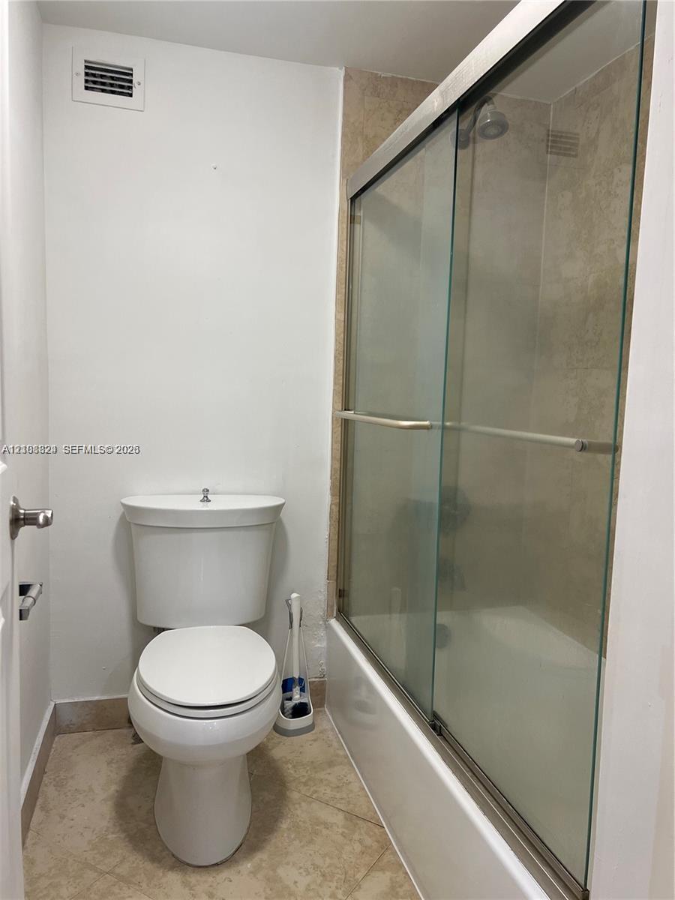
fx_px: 676
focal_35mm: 26
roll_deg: -3.2
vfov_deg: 67.3
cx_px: 338
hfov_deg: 53.1
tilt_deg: -6.1
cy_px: 450
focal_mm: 5.7
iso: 64
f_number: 1.5
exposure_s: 1/60
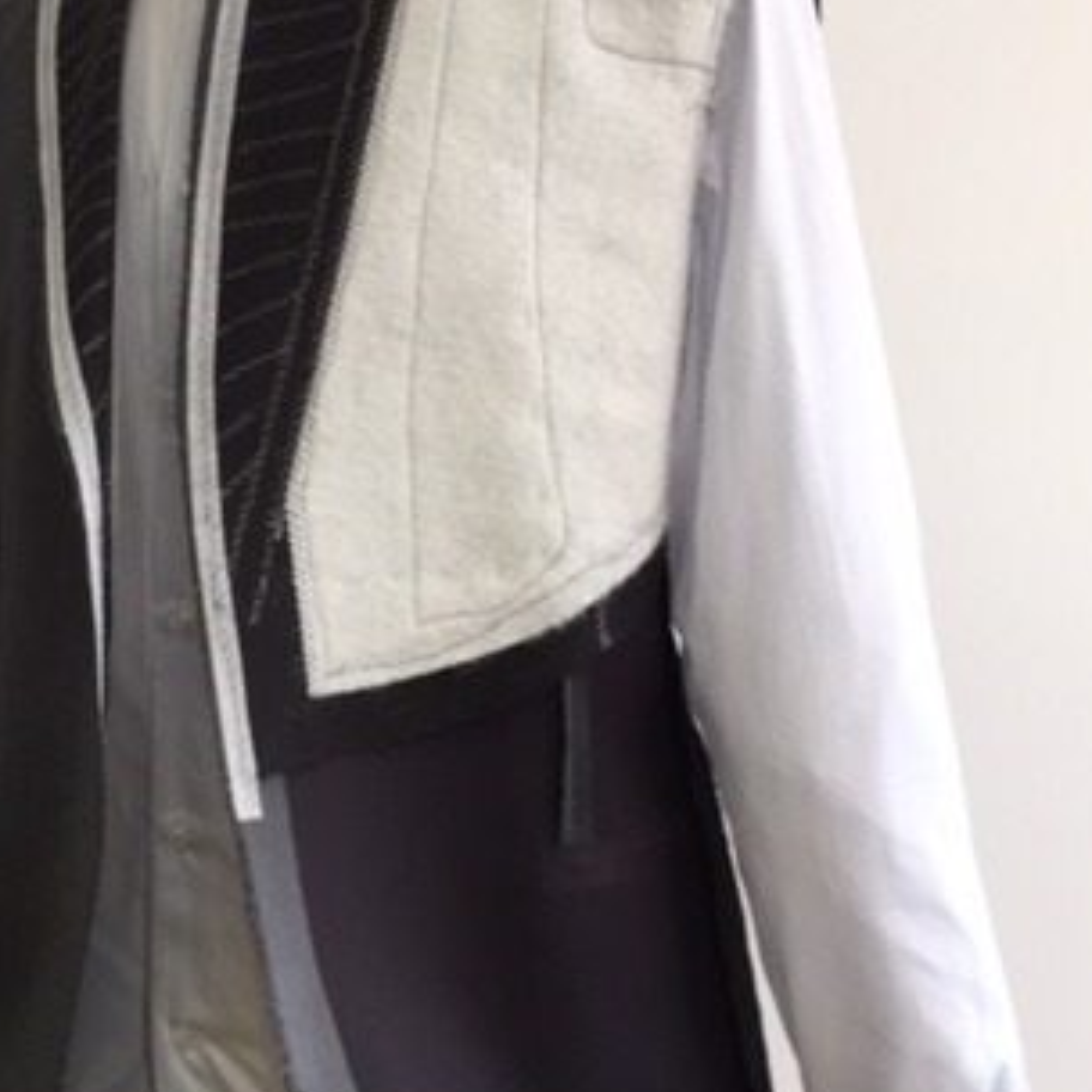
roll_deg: -0.7
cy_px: 629
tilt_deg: -2.5
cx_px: 284
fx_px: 1927
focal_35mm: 54
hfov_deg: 31.1
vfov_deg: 31.6
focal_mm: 4.15
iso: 50
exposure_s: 1/100
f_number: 2.2
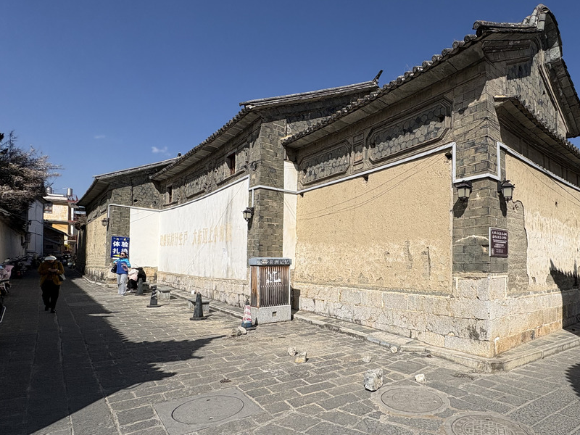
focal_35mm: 21
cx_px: 382
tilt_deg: +0.8
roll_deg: -0.1
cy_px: 255
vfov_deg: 63.0
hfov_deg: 76.7
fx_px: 352
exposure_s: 1/4630
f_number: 2.2
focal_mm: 2.22
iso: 50
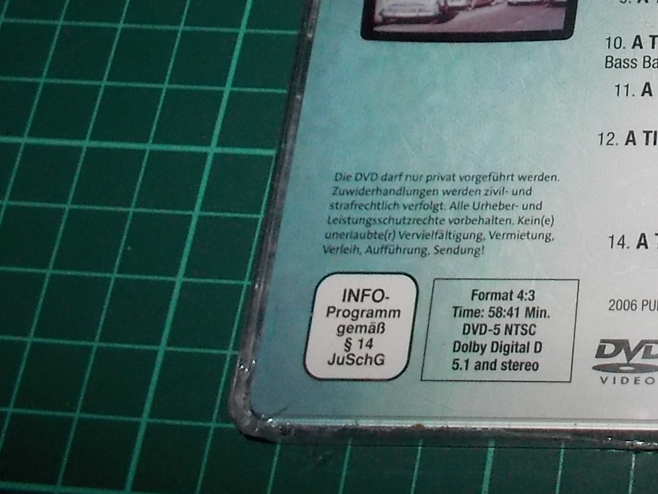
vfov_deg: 20.8
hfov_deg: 26.3
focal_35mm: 67
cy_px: -54
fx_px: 1274
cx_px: 757
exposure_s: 1/30
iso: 200
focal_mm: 4.1
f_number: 3.3
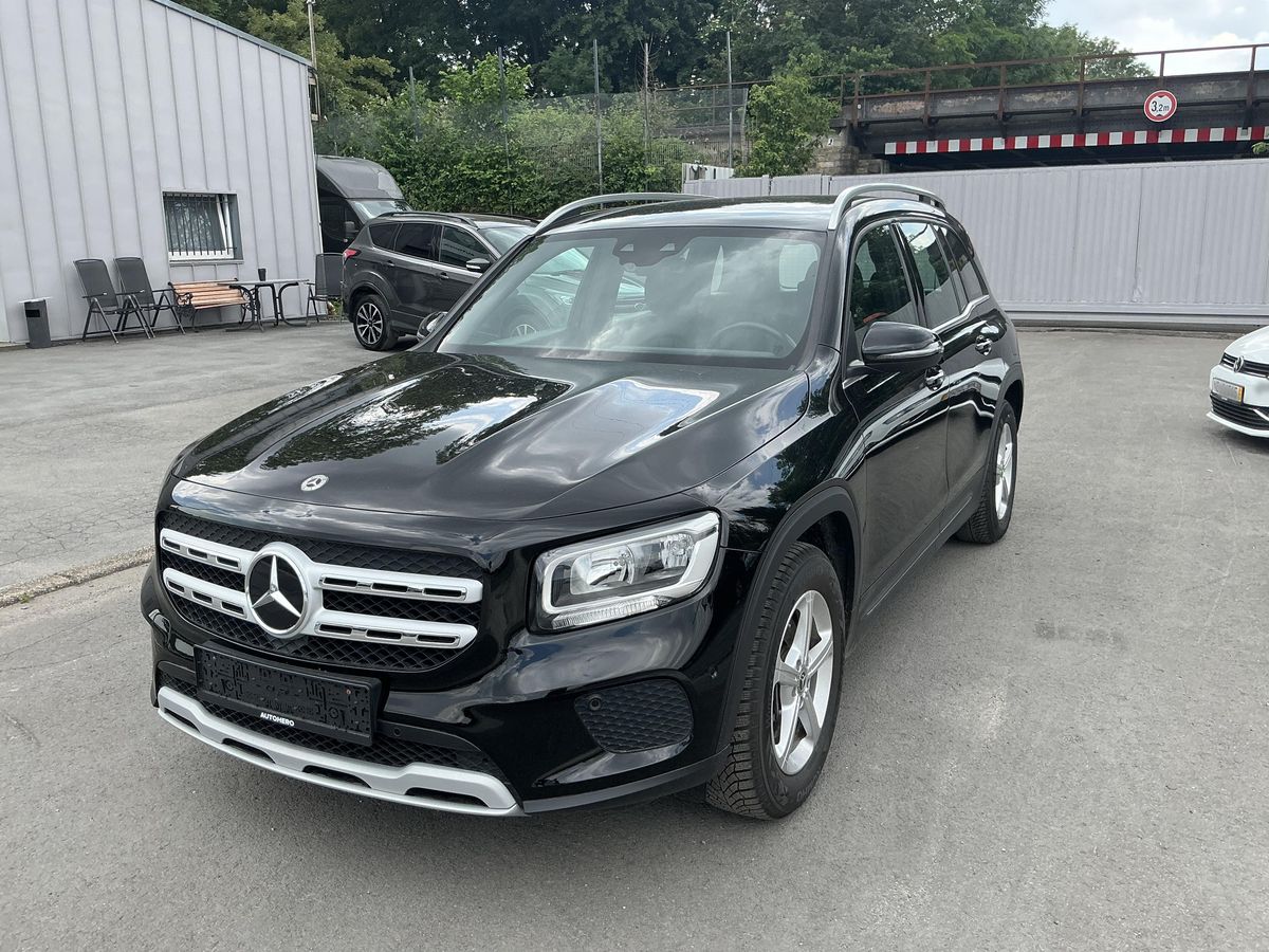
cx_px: 634
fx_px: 1026
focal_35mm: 28
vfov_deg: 49.7
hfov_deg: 63.4
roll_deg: +1.1
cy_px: 476
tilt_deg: -12.6
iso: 25
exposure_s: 1/478
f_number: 1.8
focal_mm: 3
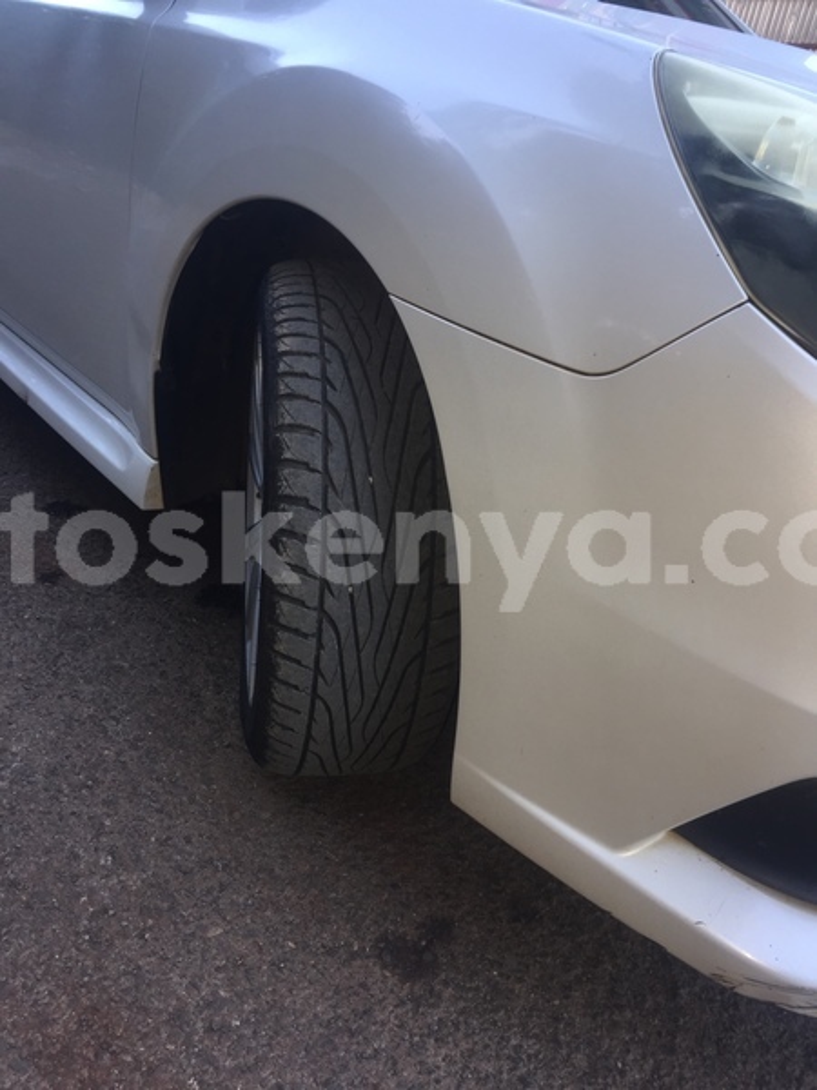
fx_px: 913
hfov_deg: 48.2
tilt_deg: -19.6
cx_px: 408
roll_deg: -9.1
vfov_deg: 61.7
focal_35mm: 29
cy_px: 545
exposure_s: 1/33
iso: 32
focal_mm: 4.15
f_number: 2.2
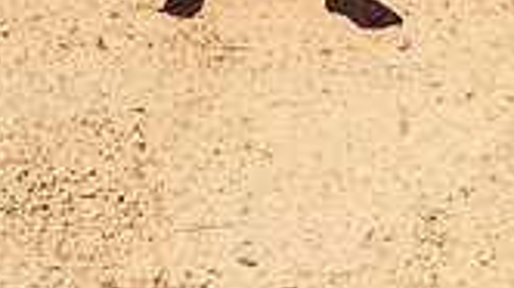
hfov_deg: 23.4
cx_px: 291
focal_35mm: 91
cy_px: -375
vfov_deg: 11.3
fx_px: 1239
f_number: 4.5
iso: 100
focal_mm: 32
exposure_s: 1/2000
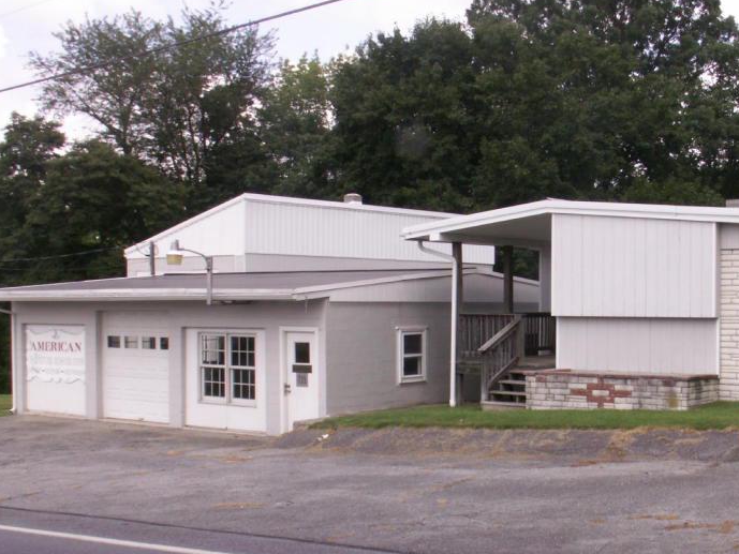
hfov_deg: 36.2
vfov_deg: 28.0
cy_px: 331
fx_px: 1110
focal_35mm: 52
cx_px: 528
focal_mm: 5.86
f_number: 8
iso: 50
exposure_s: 1/100
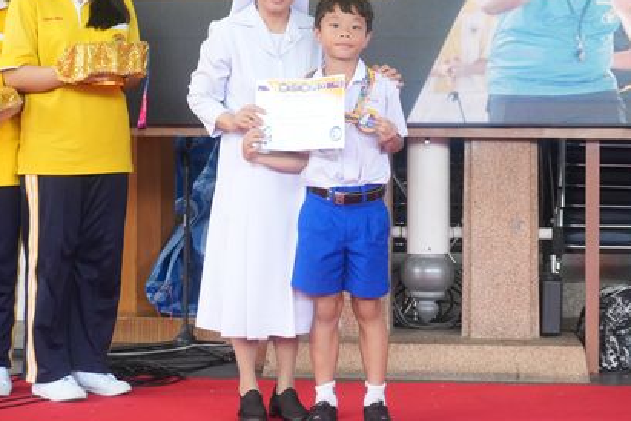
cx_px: 327
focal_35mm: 92
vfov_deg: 14.8
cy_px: 115
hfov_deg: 22.1
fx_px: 1612
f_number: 5.6
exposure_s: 1/100
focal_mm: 42
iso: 1600
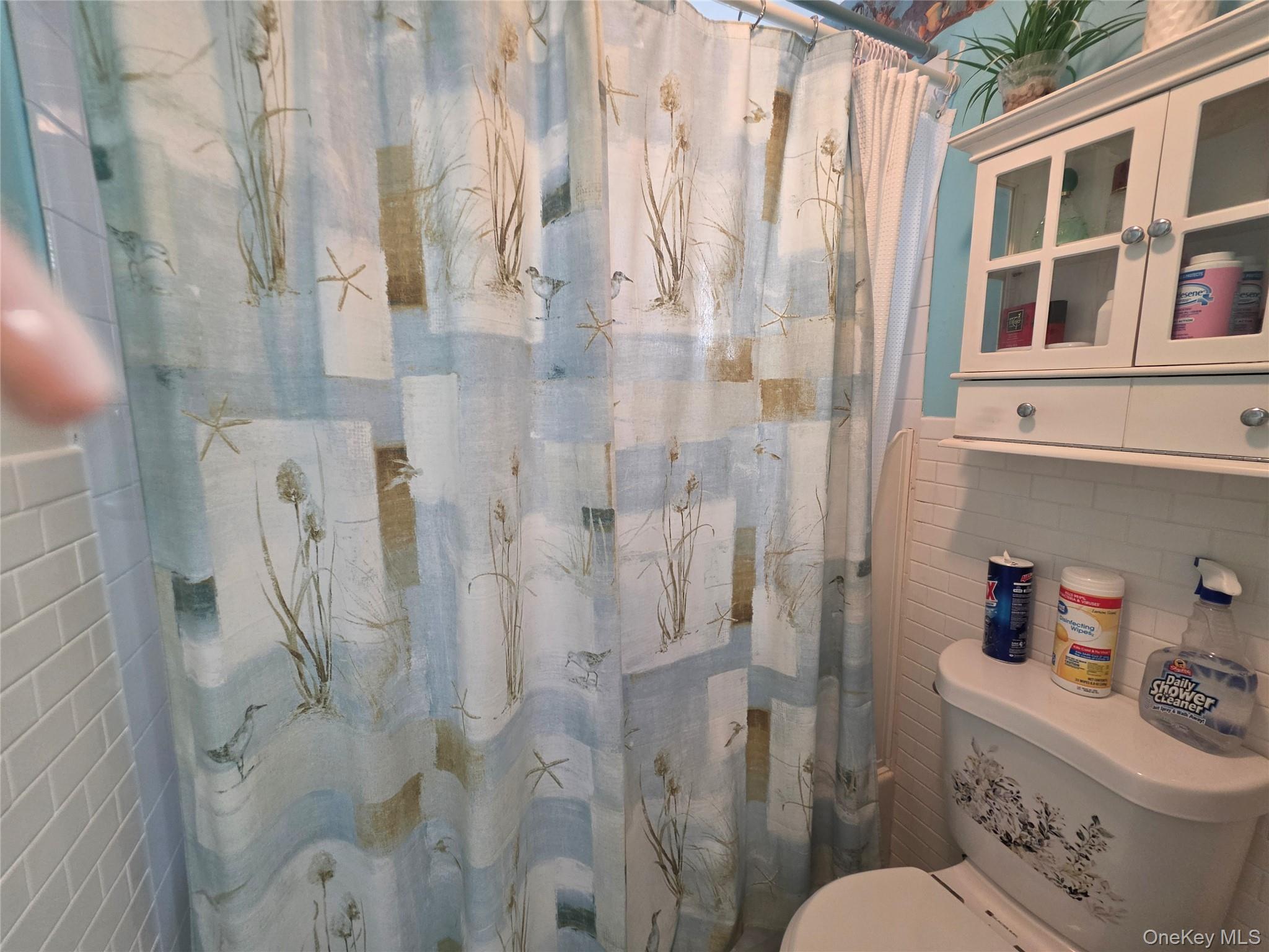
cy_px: 476
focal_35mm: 13
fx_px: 477
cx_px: 634
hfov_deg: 106.2
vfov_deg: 89.9
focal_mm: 2.2
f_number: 1.9
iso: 250
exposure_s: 1/120
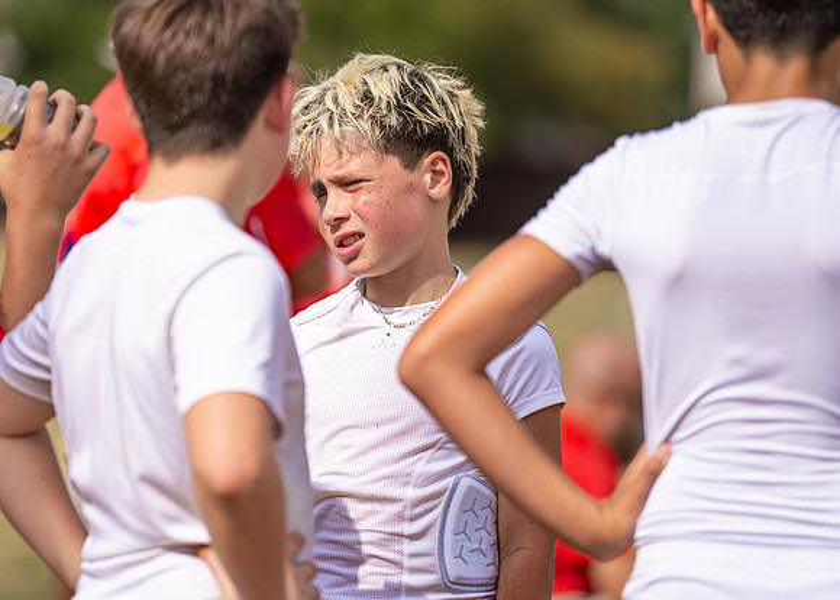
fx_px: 7156
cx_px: 361
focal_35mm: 300
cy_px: 268
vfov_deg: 4.8
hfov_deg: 6.7
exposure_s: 1/5000
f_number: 2.8
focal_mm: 200
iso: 160
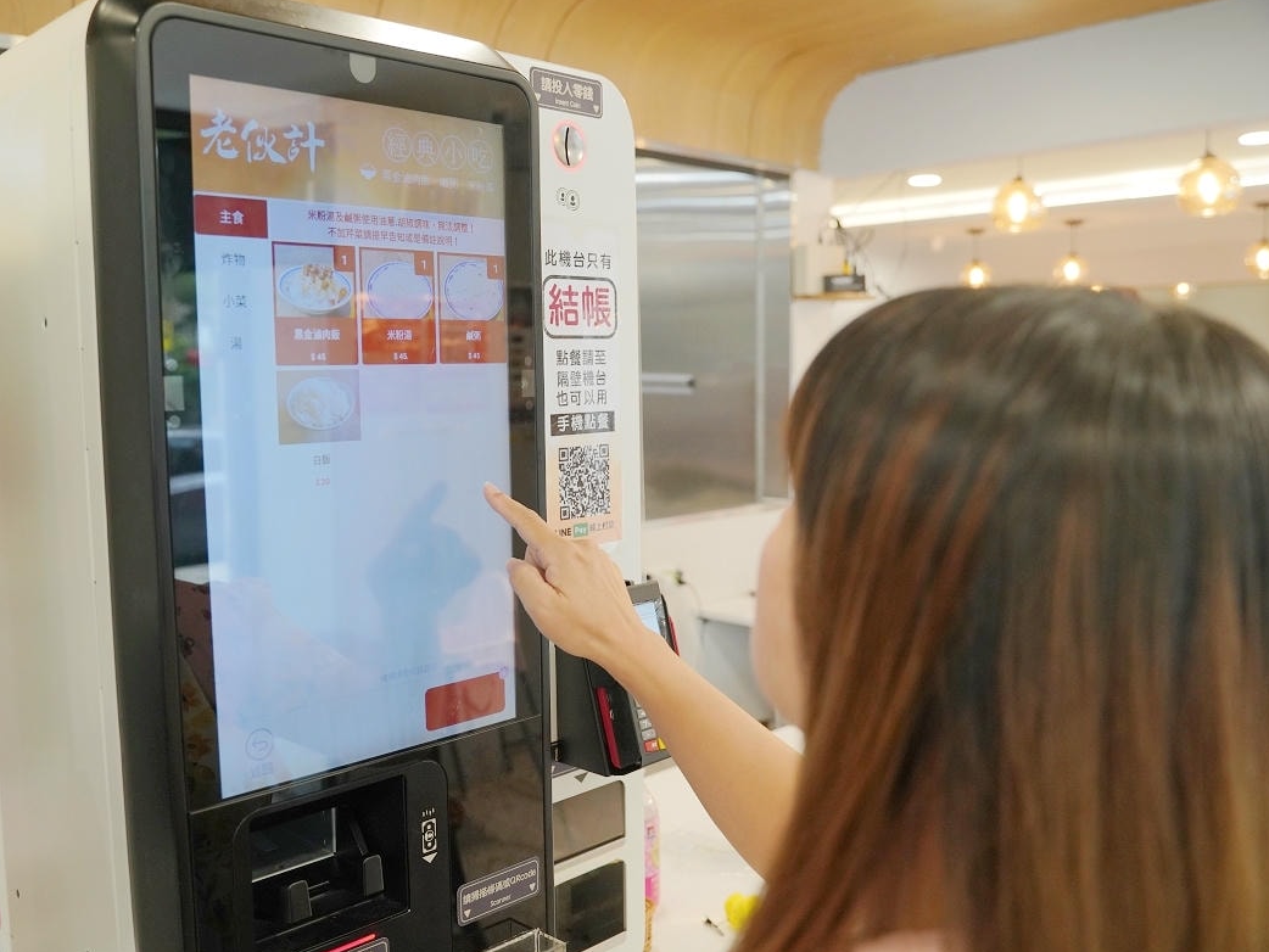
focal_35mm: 31
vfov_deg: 45.5
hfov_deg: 58.2
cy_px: 480
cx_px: 554
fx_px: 1137
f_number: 4
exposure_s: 1/160
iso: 1600
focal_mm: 28
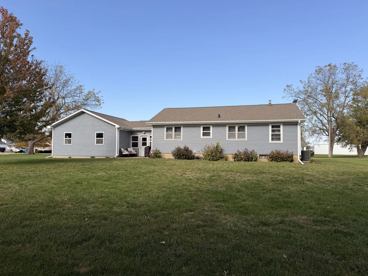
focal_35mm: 24
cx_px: 184
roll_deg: +0.0
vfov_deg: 56.8
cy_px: 138
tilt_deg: +2.1
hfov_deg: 71.6
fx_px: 255
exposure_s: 1/3425
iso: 80
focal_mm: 6.76
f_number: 1.78
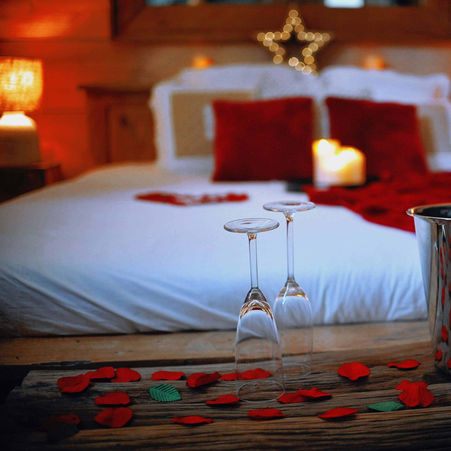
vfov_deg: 37.6
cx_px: 333
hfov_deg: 36.7
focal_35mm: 45
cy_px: 224
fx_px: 663
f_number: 2.2
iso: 3200
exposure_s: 1/250
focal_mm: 35
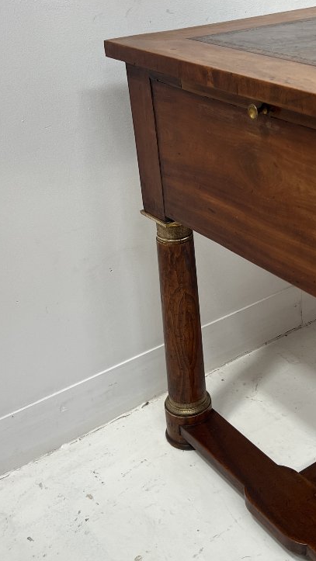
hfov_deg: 25.1
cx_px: 246
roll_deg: +3.2
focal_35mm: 47
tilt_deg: -28.9
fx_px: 700
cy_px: 270
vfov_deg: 43.7
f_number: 1.5
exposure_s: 1/121
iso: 64
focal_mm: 5.7
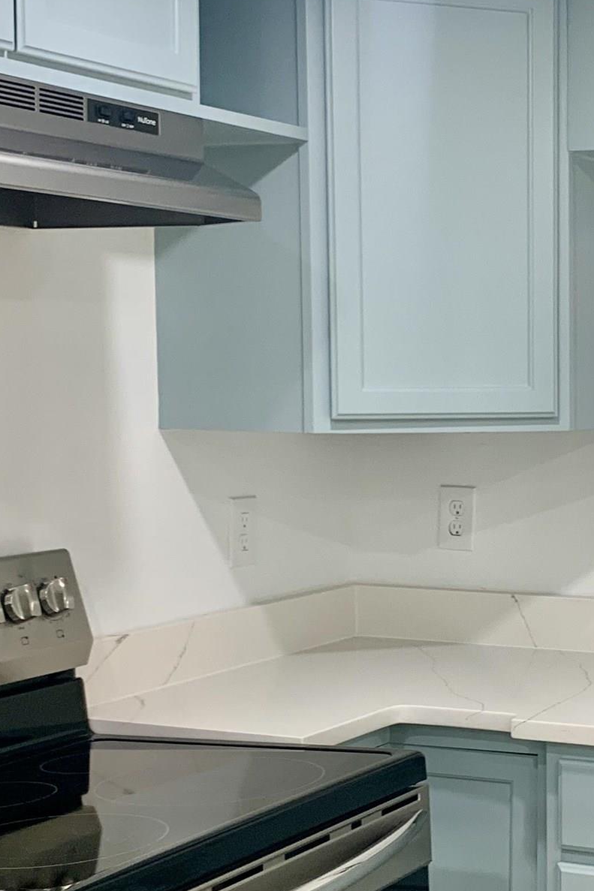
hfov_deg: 18.7
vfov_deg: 28.8
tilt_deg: -5.5
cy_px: 518
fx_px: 1733
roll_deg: -1.2
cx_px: 645
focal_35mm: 70
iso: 80
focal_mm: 4.25
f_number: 1.8
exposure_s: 1/60
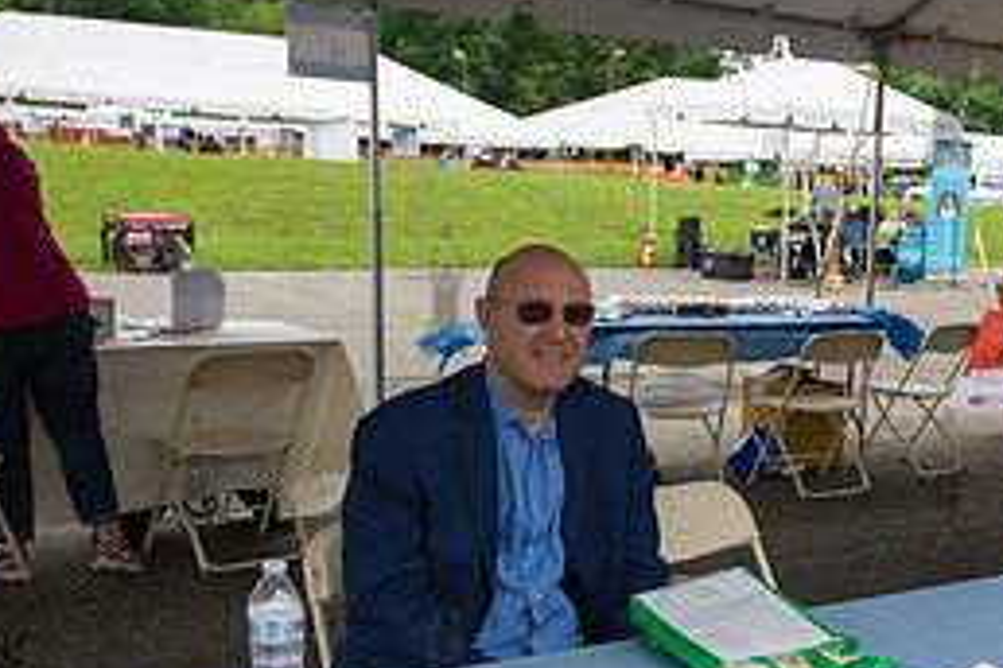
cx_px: 945
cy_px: 476
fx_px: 1504
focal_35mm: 54
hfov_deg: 34.3
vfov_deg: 24.9
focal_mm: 24
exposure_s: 1/400
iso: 200
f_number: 4.5
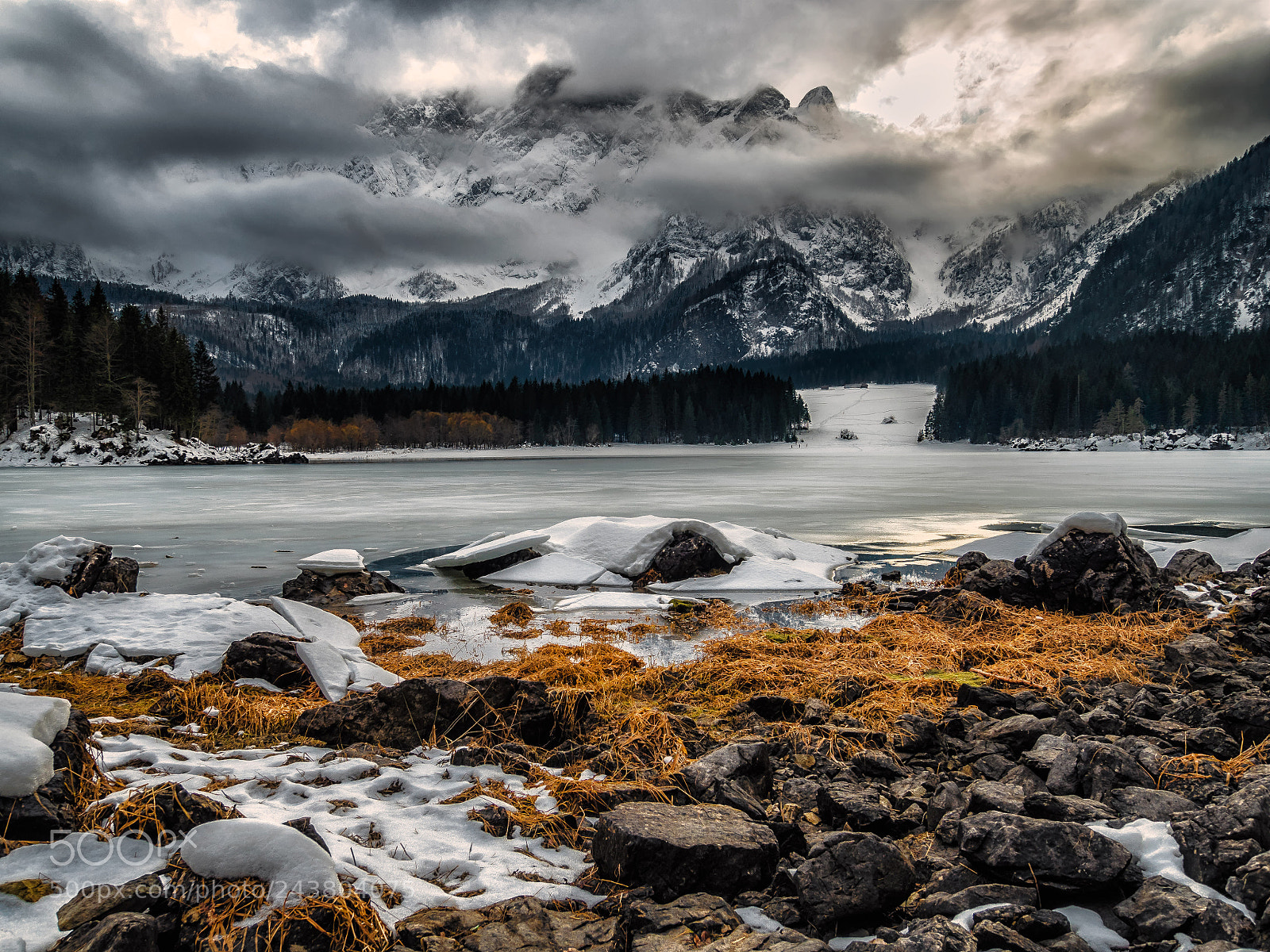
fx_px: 1027
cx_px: 635
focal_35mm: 28
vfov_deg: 49.7
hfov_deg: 63.4
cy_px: 476
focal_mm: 14
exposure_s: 1/80
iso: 100
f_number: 6.3
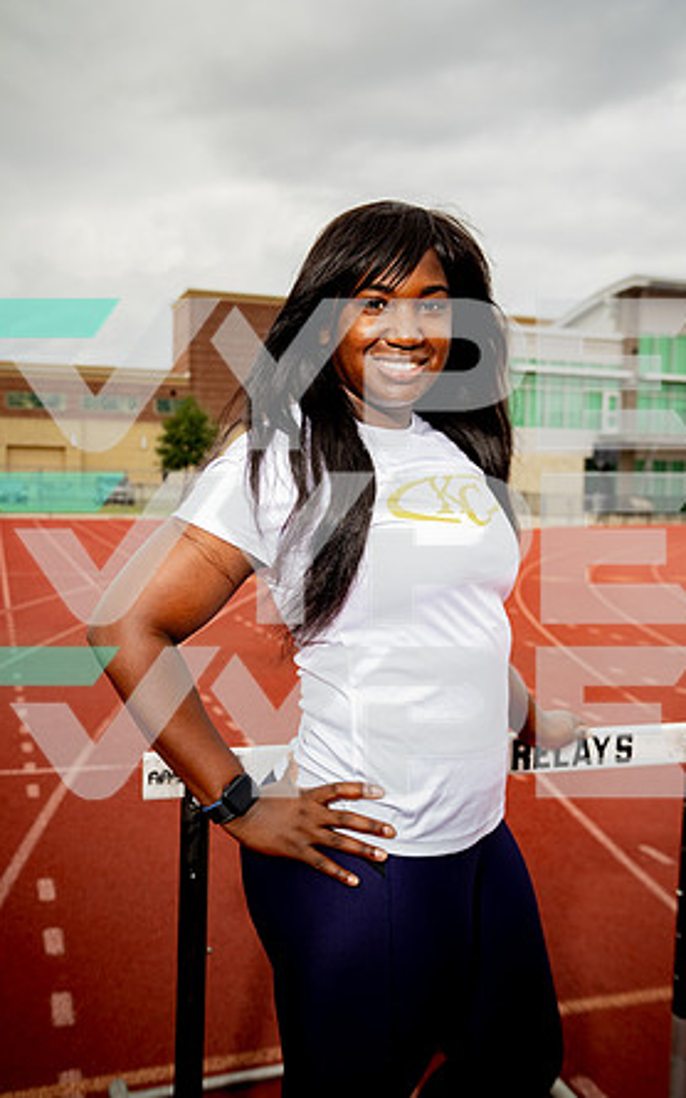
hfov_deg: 38.3
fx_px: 987
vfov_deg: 58.2
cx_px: 341
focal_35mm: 33
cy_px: 550
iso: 200
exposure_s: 1/250
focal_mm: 32
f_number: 4.5
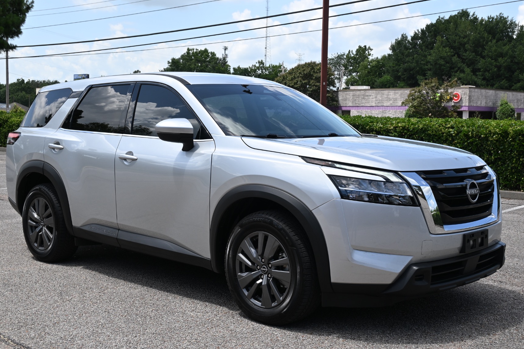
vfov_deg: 29.1
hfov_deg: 42.5
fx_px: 674
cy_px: 174
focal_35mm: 46
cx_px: 259
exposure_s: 1/320
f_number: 6.3
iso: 100
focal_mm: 27.5
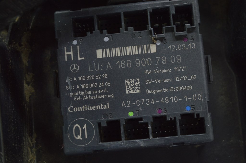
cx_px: 123
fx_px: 410
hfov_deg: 33.4
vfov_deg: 22.6
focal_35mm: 60
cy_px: 82
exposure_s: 1/20
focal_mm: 40
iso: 400
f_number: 5.6
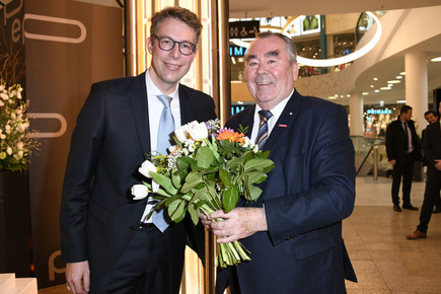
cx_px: 213
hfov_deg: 63.6
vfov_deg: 45.0
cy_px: 144
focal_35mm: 29
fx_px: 355
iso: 800
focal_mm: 28
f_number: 6.3
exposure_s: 1/100
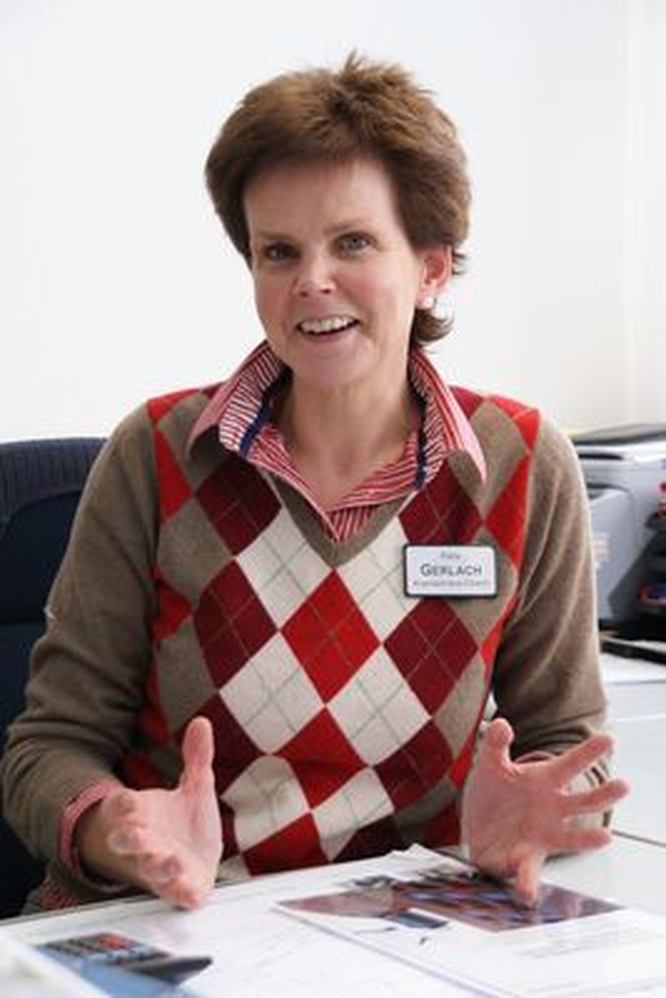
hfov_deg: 16.6
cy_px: 499
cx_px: 333
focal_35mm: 82
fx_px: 2287
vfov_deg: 24.6
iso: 400
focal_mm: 55
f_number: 5
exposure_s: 1/60
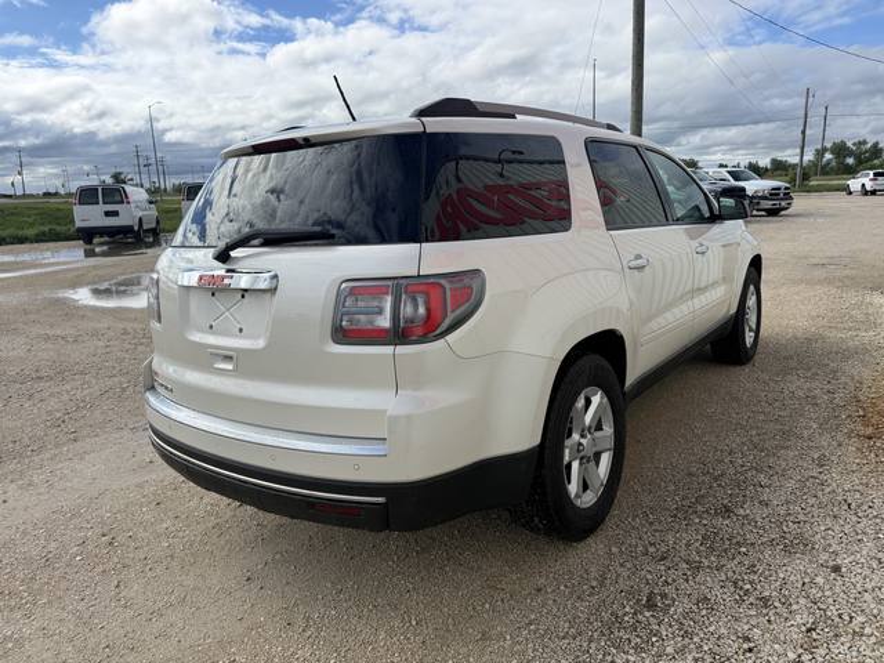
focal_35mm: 24
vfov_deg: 56.8
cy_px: 332
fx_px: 613
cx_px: 442
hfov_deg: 71.6
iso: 100
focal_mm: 6.76
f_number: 1.78
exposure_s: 1/6711
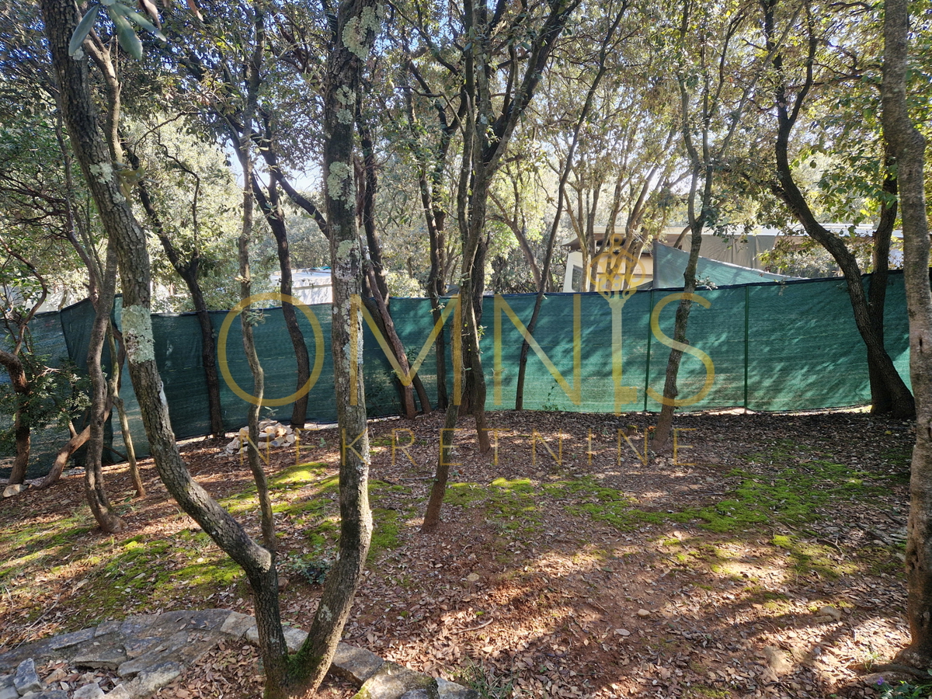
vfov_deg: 58.9
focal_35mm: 23
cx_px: 466
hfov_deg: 73.9
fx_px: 619
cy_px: 350
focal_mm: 5.4
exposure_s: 1/180
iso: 50
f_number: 1.8
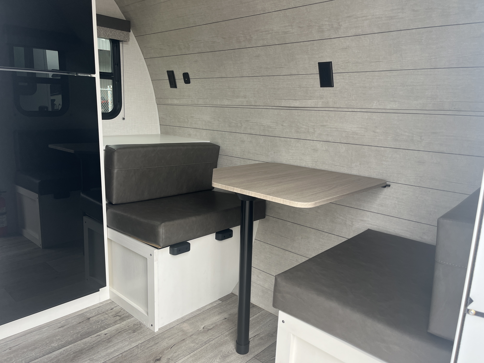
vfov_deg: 53.1
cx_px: 242
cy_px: 182
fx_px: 364
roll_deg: -1.8
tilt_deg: -10.8
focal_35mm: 26
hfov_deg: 67.3
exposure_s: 1/121
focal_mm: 5.1
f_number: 1.6
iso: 64
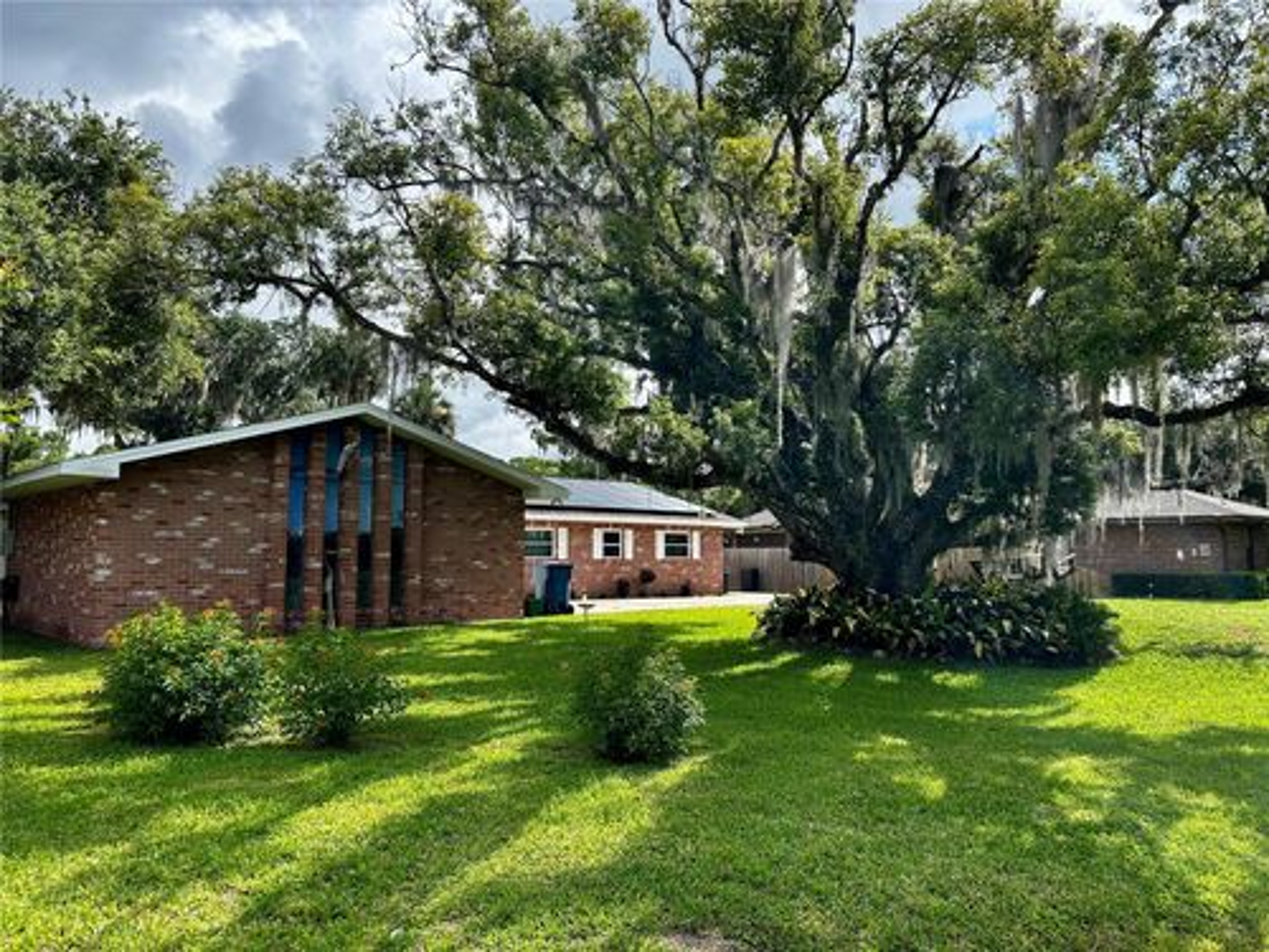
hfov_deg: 67.3
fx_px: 953
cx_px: 634
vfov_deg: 53.1
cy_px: 476
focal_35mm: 26
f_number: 1.5
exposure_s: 1/2123
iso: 50
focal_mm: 5.7
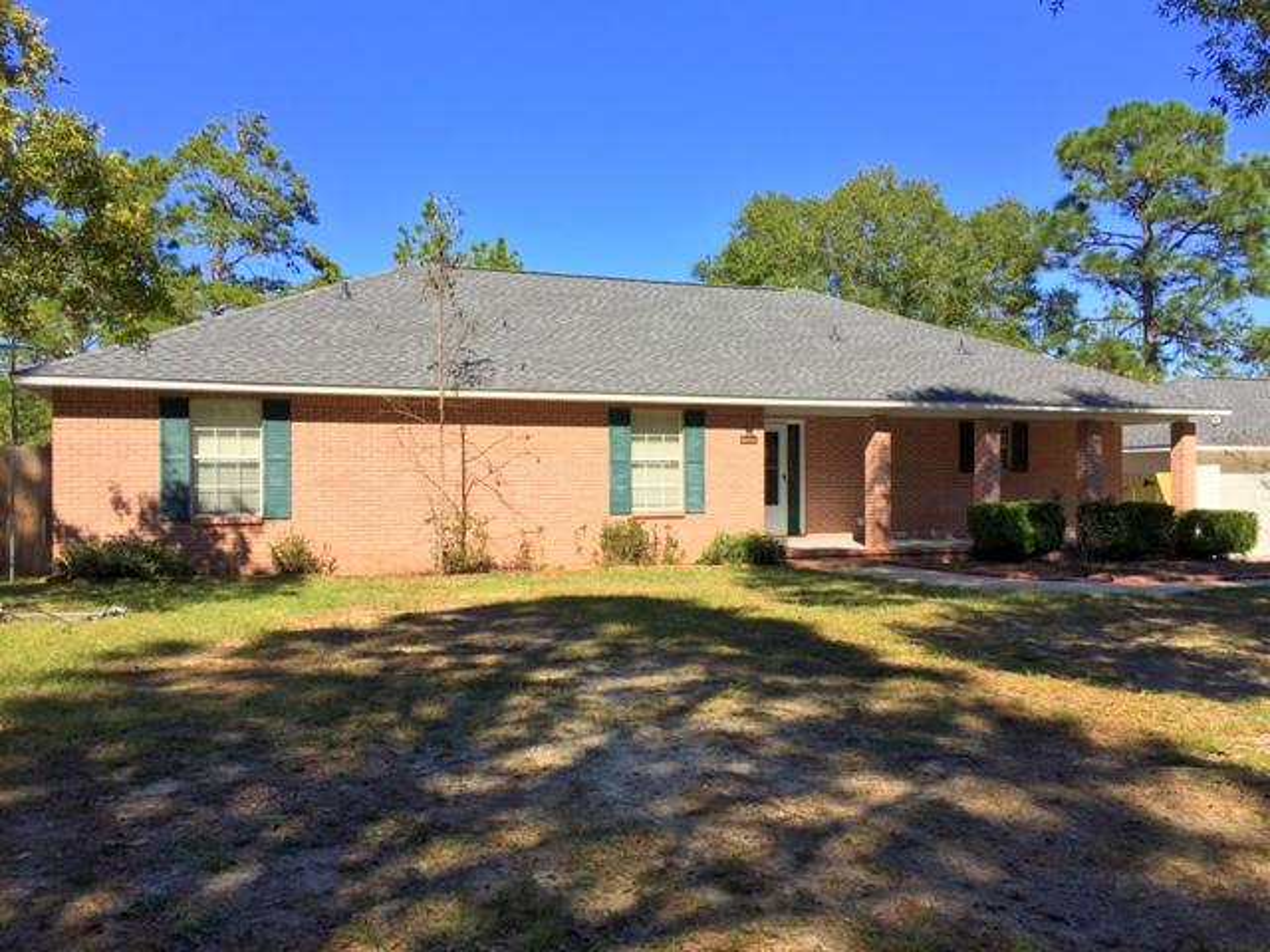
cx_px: 635
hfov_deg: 61.7
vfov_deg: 48.2
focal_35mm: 29
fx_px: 1064
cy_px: 476
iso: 32
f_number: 2.2
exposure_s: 1/1412
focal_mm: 4.15
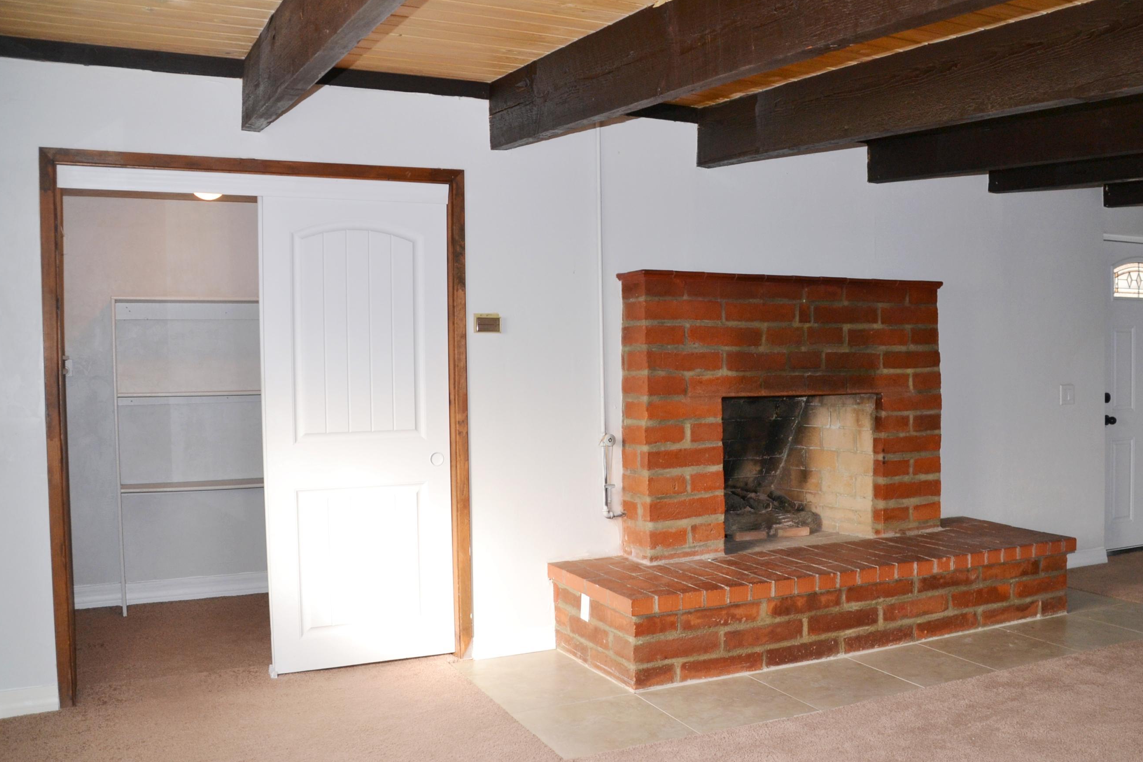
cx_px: 630
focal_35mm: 31
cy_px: 378
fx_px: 984
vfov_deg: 42.3
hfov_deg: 60.2
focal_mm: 18
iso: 360
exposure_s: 1/125
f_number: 4
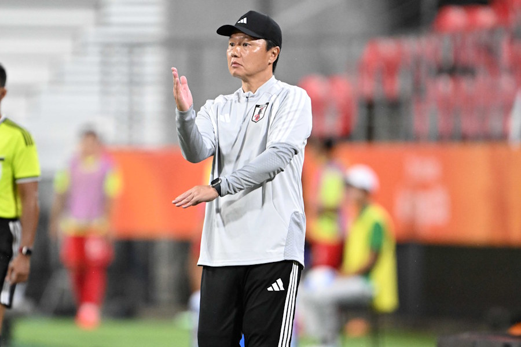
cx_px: 260
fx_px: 8104
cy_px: 174
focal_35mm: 560
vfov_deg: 2.5
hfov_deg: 3.7
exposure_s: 1/1600
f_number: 4
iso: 6400
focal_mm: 560
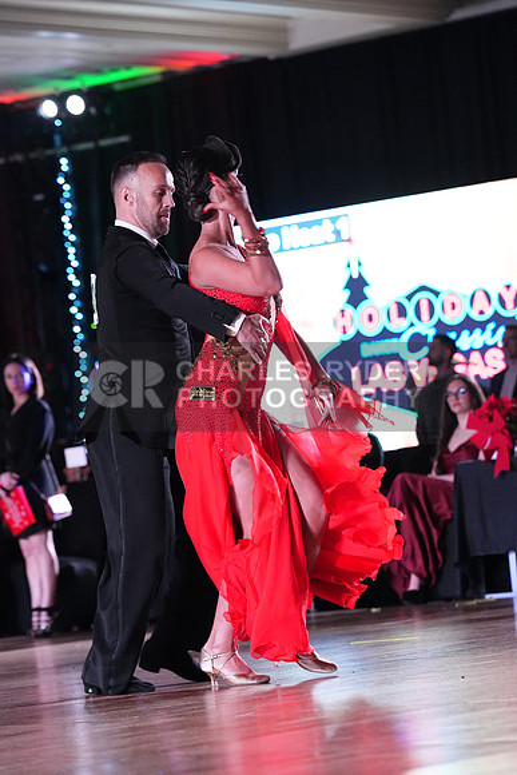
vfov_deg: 13.6
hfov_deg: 9.1
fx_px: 3251
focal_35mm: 151
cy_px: 388
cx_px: 258
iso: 10000
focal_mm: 151
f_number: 5
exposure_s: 1/400
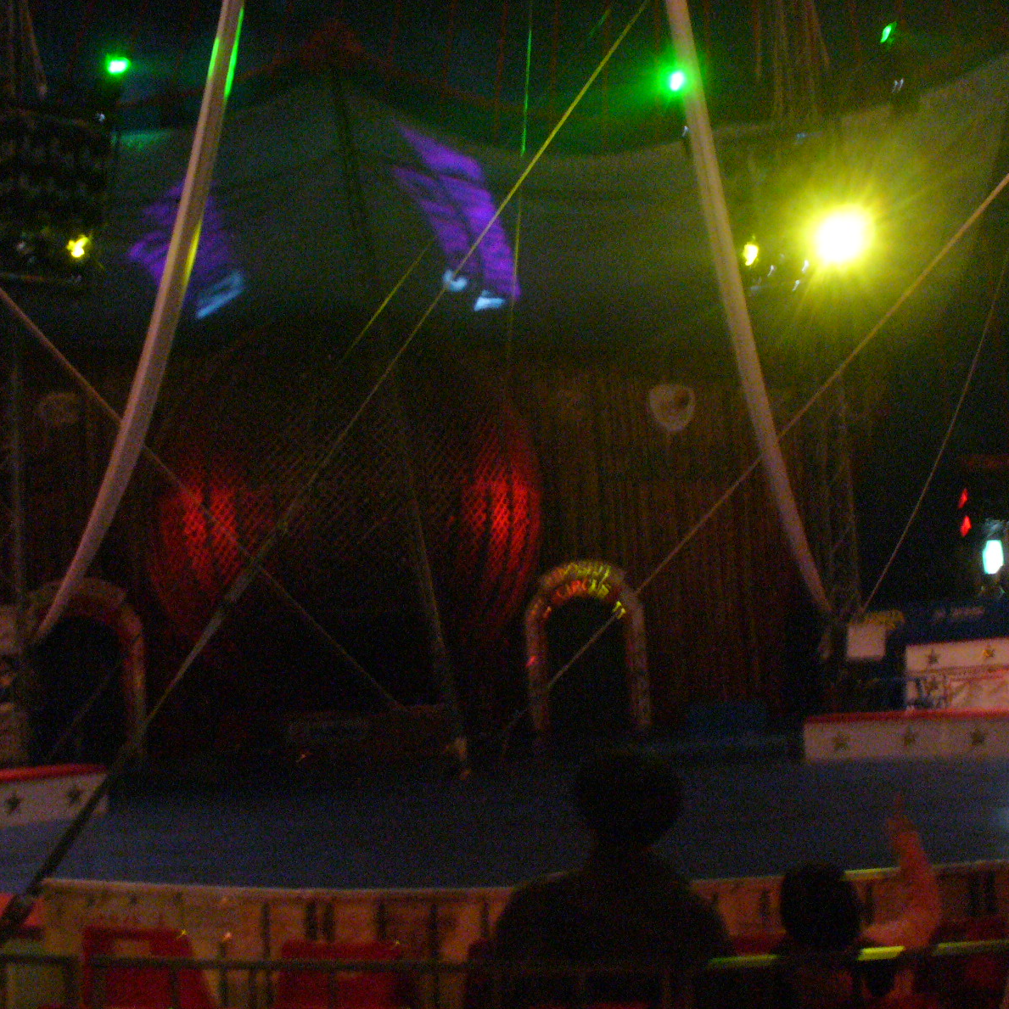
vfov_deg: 38.3
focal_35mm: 44
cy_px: 508
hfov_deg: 38.3
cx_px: 521
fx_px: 1451
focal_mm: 6.1
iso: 400
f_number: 2.8
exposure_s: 1/8
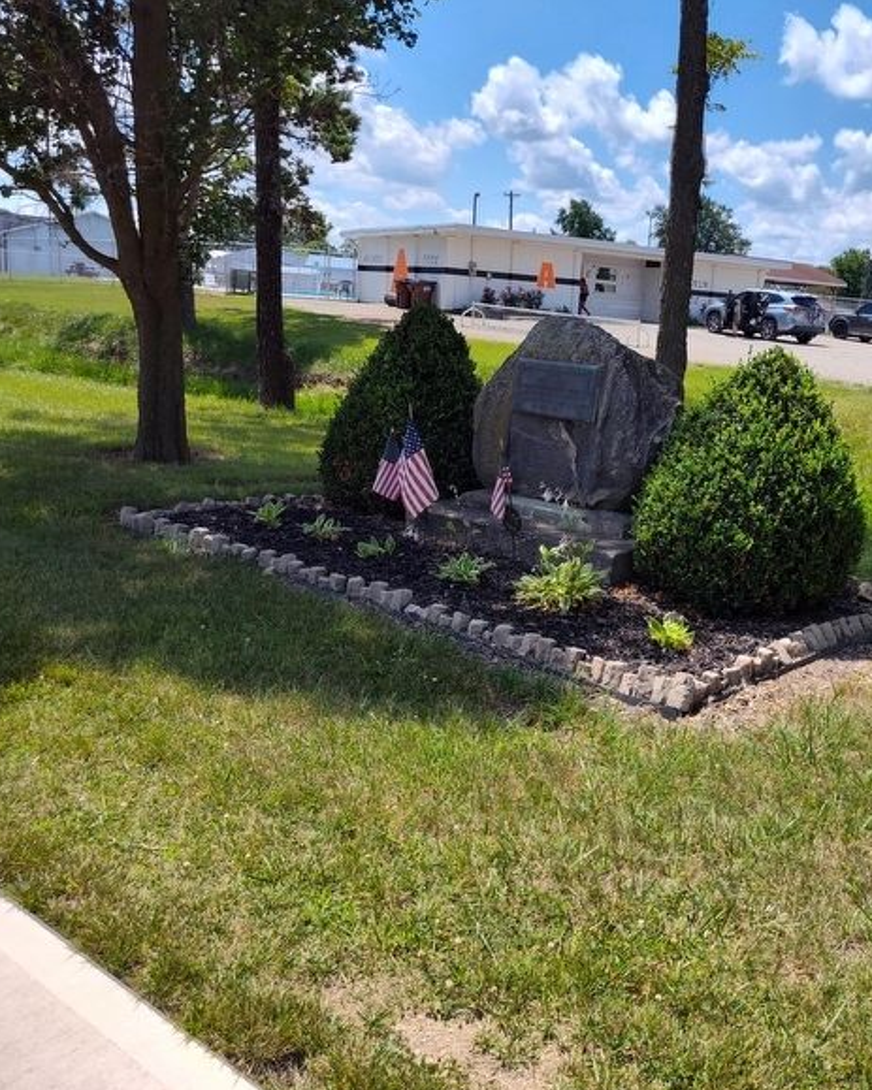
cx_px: 603
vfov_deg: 57.2
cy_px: 533
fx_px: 1000
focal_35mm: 31
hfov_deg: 46.1
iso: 100
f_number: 1.8
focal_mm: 5.56
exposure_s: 1/1854
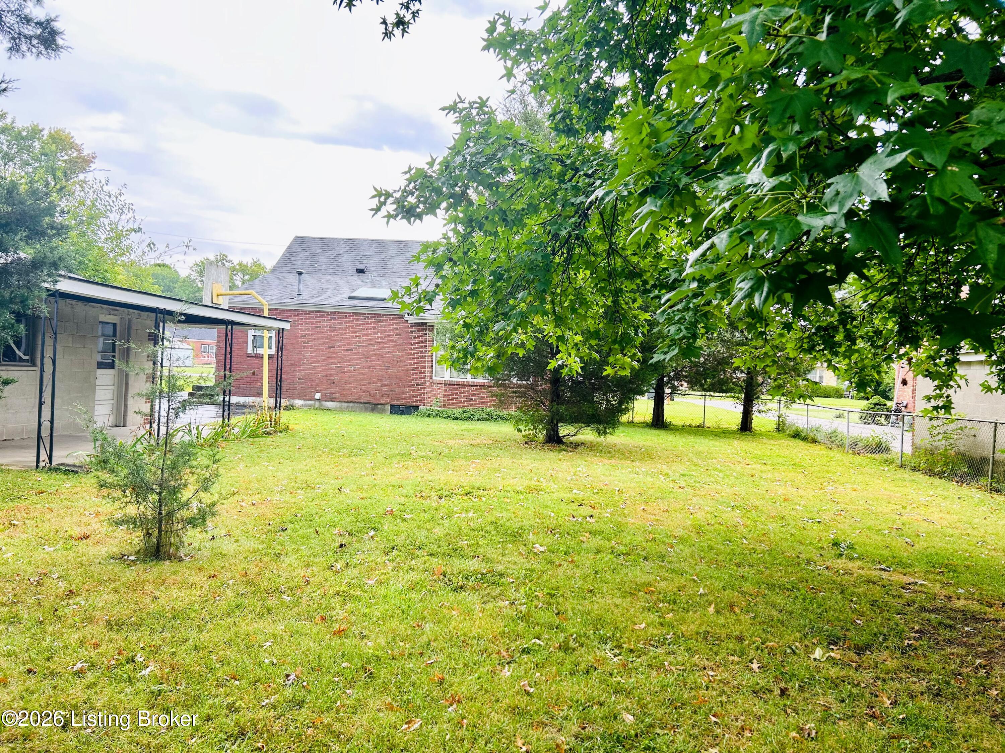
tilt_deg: -1.0
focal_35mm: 26
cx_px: 502
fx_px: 755
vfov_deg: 53.1
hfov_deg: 67.3
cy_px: 376
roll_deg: -2.3
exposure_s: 1/452
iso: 50
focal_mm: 5.7
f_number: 1.5
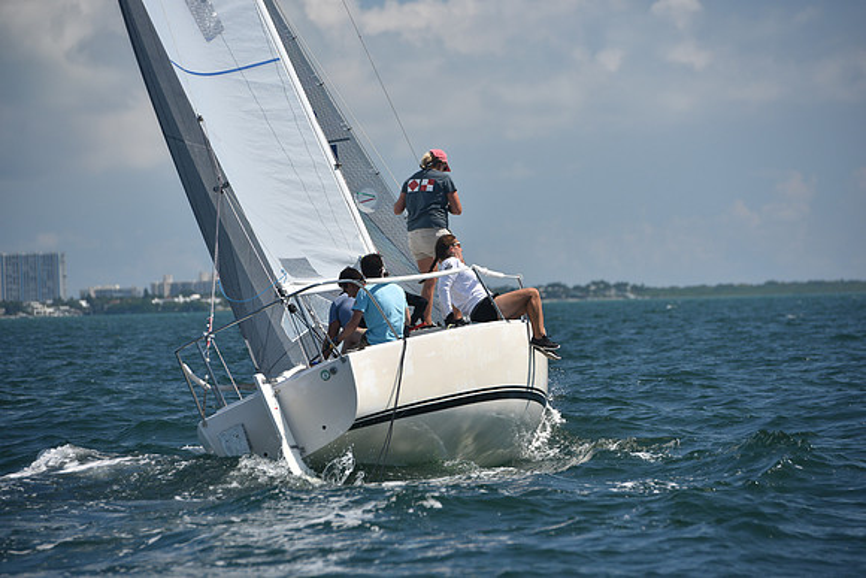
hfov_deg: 10.3
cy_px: 289
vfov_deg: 6.9
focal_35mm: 200
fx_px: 4812
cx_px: 433
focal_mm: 200
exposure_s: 1/1000
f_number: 5.6
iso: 250
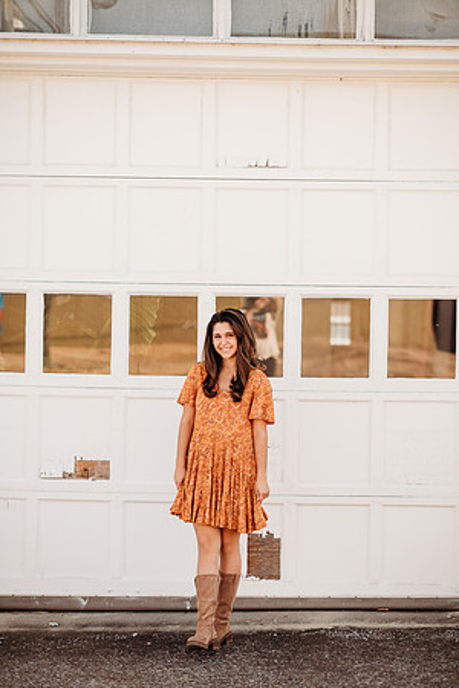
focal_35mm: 85
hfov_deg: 16.1
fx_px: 1625
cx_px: 230
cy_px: 344
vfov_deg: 23.9
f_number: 2
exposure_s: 1/1250
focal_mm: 85
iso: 160
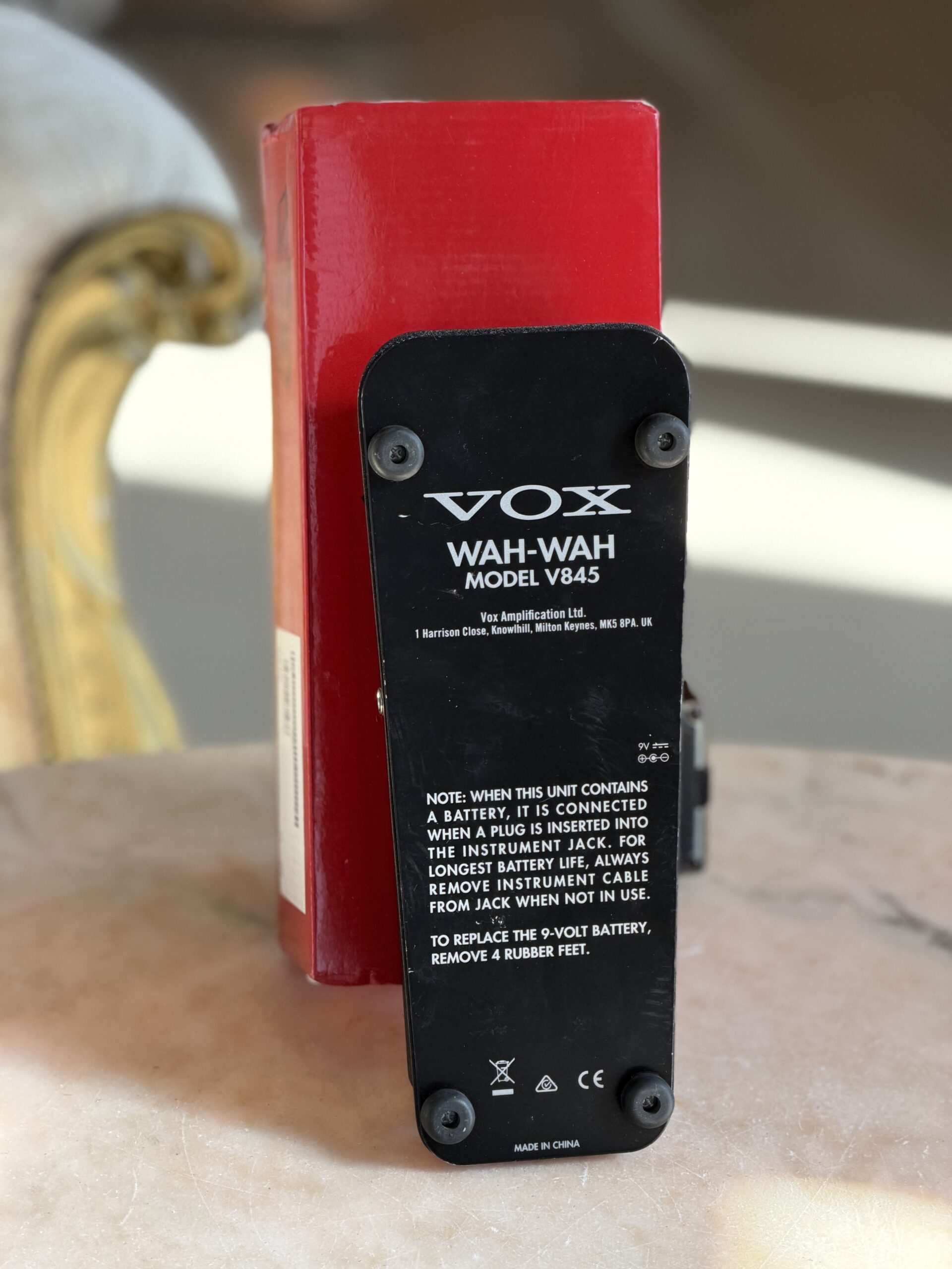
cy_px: 634
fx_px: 3667
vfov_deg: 19.6
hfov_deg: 14.8
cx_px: 476
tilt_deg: -24.8
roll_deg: -2.7
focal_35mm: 100
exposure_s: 1/121
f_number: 2.8
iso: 160
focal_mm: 16.89
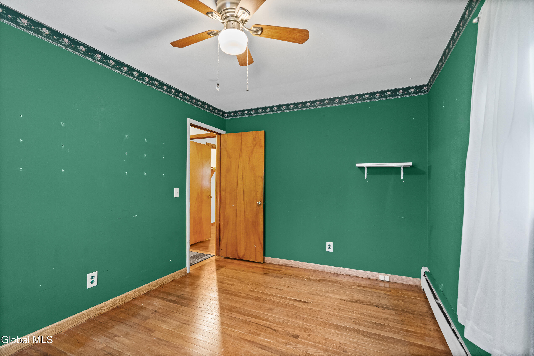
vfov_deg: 73.8
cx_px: 267
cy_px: 178
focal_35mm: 16
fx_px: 237
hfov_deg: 96.7
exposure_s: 1
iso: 1600
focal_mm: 16
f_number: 8
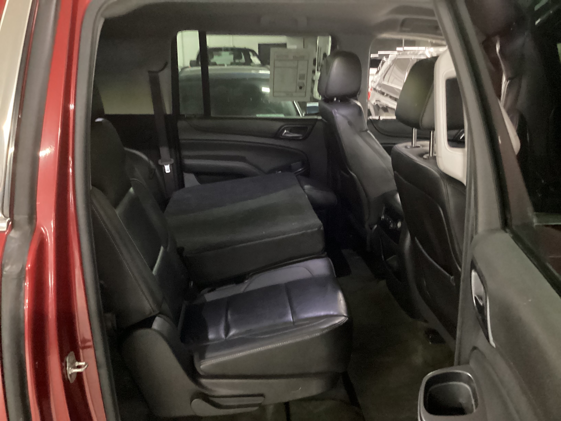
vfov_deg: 45.4
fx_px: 502
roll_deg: +0.3
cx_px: 280
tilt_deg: -17.6
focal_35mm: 31
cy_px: 210
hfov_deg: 58.4
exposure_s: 1/17
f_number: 2.4
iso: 800
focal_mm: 3.3
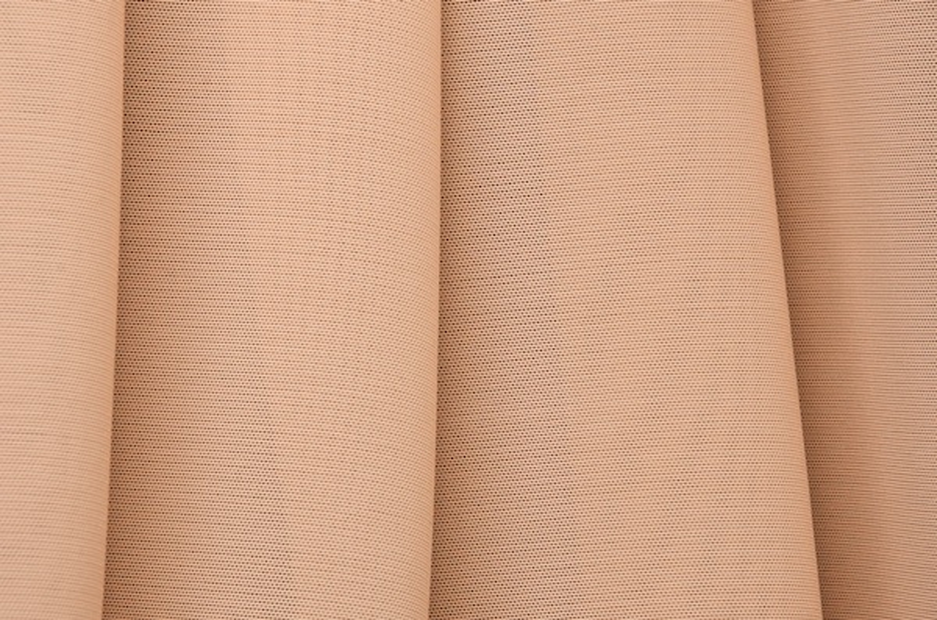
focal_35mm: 158
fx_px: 4090
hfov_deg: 13.1
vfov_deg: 8.7
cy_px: 310
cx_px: 468
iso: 800
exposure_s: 1/1000
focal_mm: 105
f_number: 13
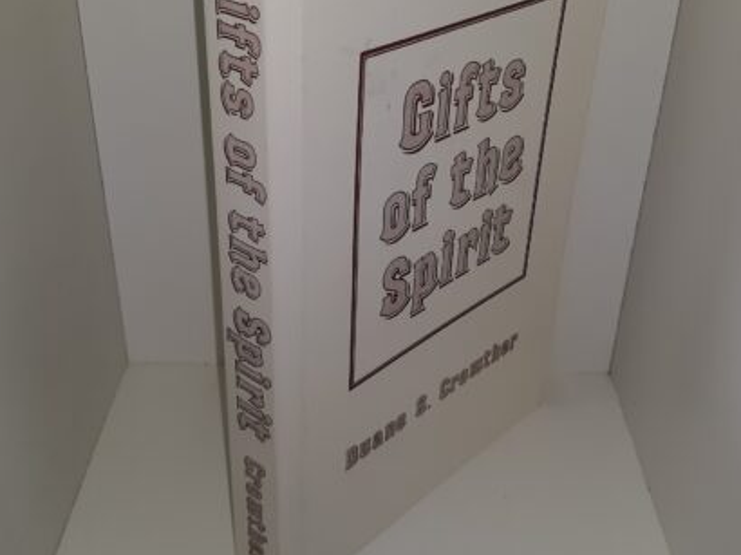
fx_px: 877
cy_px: 226
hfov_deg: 45.8
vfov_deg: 35.0
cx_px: 398
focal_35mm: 41
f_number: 1.7
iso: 40
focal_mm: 3.7
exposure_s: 1/337
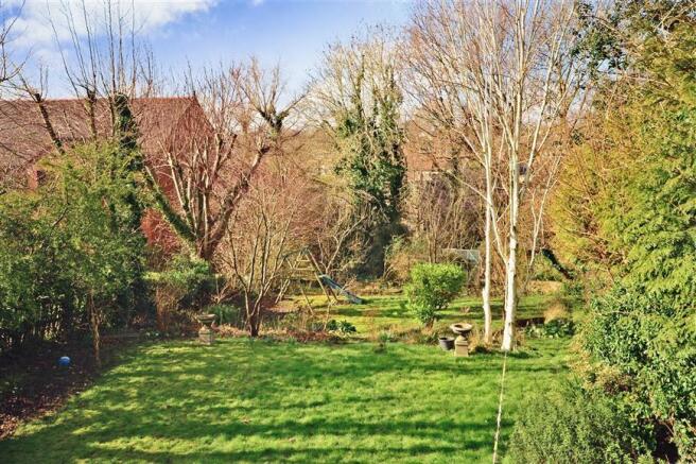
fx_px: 580
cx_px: 348
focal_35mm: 30
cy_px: 232
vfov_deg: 43.6
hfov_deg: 61.9
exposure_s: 1/250
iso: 400
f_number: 7.1
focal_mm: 20
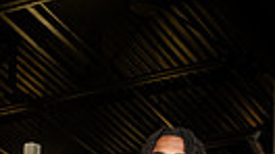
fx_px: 1144
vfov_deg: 7.0
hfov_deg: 13.7
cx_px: 173
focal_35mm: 157
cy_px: 435
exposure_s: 1/250
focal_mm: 44
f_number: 5.6
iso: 500
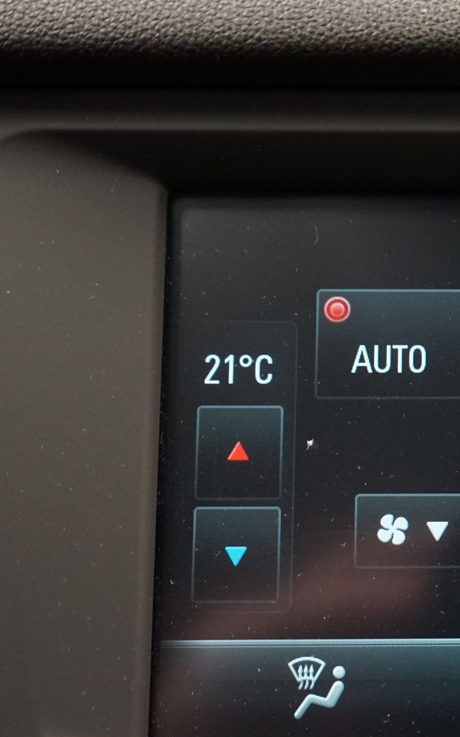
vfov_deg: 32.4
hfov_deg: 19.0
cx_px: 608
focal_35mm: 63
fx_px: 1264
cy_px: 444
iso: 2500
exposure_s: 1/60
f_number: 4
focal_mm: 33
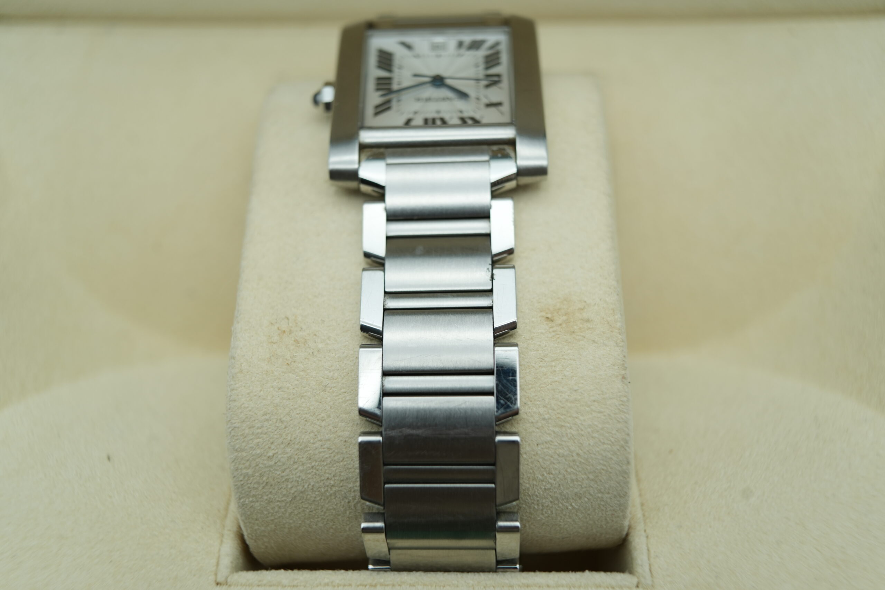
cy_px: 295
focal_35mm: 35
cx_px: 442
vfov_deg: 37.9
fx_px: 860
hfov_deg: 54.4
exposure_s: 1/250
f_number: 5
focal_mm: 35
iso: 400
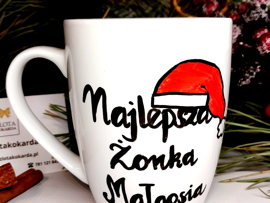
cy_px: 108
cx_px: 142
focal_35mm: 47
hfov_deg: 40.4
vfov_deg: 30.9
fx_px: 367
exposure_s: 1/50
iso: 125
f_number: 1.8
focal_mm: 4.6
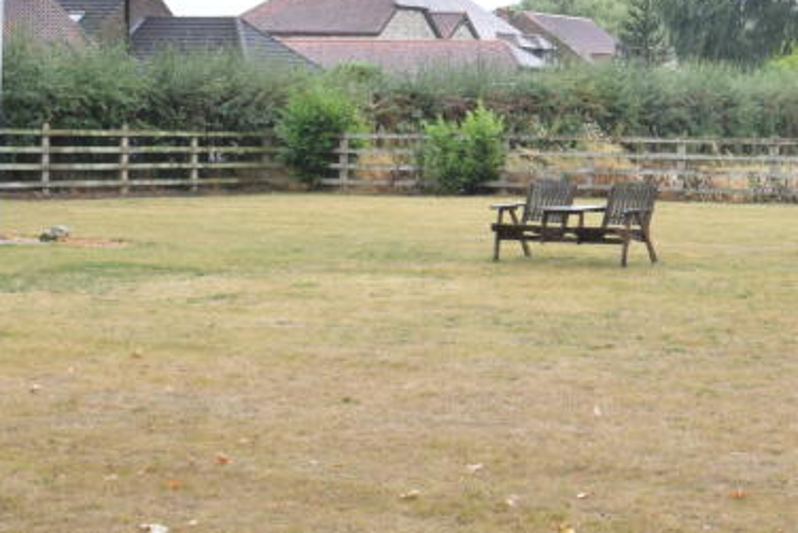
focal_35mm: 98
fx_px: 2173
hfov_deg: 19.7
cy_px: 118
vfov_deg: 13.9
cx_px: 934
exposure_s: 1/100
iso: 800
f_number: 18
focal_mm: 24
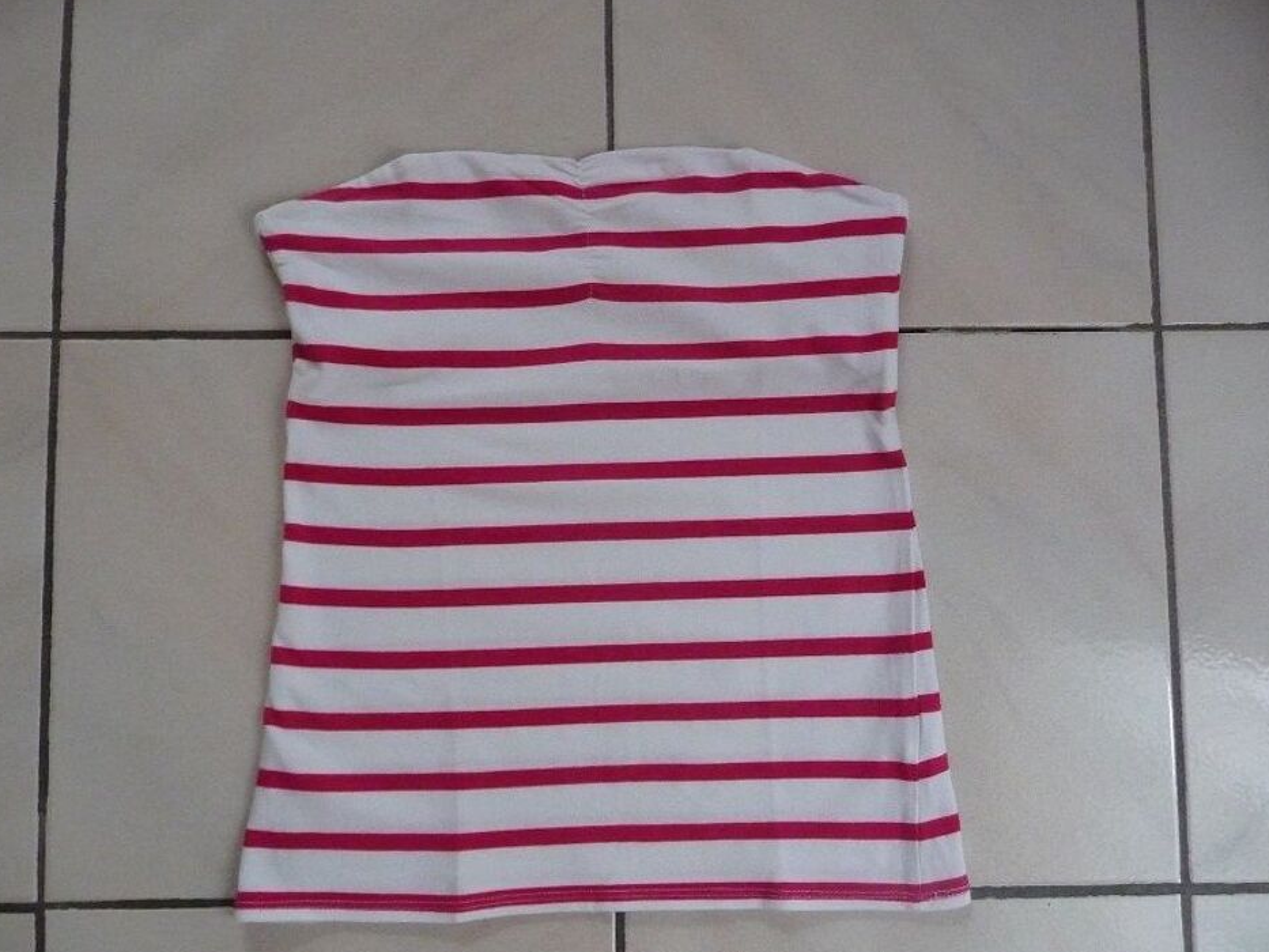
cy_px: 503
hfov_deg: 60.0
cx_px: 620
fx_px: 1100
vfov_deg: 46.8
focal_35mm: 30
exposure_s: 1/40
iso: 800
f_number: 3.3
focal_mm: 4.7
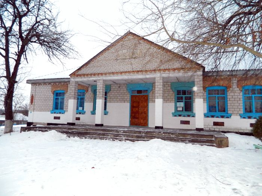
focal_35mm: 25
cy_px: 98
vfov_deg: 54.9
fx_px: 189
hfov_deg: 69.4
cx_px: 131
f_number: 3.1
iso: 640
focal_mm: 4.5
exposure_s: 1/30
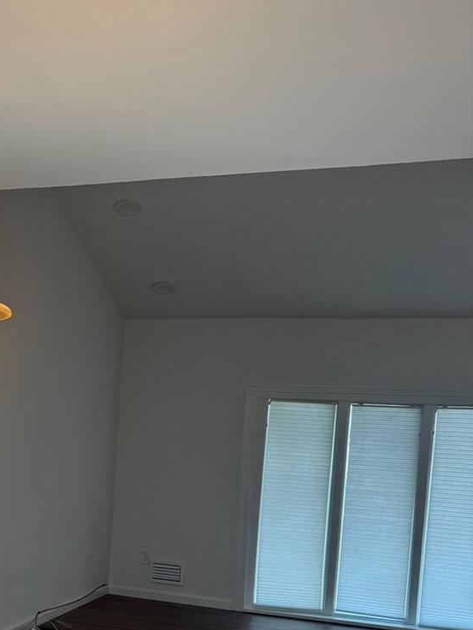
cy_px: 472
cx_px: -17
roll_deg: -3.6
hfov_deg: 27.2
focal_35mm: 50
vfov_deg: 37.3
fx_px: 911
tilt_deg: -3.8
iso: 50
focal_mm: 6.76
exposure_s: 1/129
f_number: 1.78
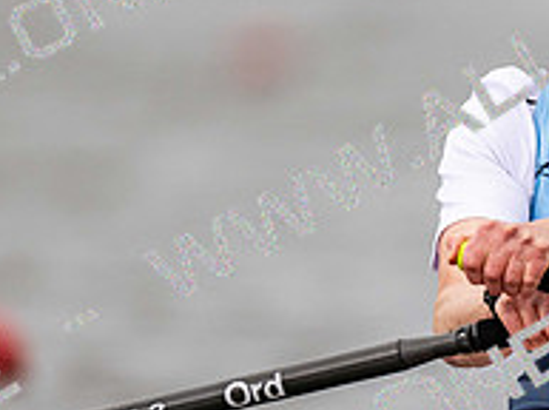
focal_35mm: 1738
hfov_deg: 1.1
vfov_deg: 0.9
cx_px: 495
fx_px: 27513
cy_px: 306
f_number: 4
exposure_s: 1/2500
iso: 640
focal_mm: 600
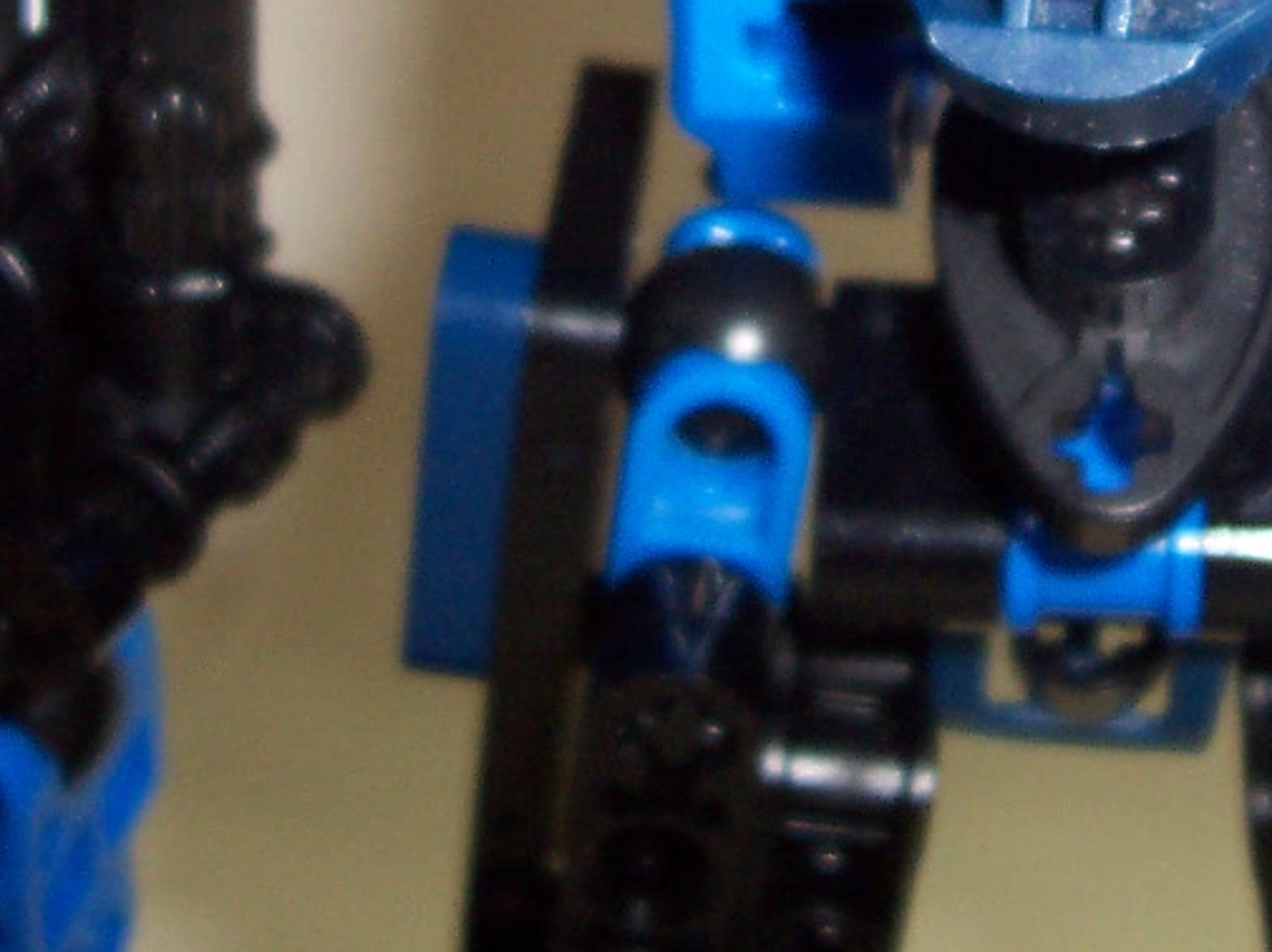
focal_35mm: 88
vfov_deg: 16.3
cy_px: -86
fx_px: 3231
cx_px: 914
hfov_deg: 22.1
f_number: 2.8
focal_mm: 5.6
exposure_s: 1/60
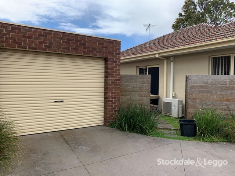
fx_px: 177
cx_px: 118
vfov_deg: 53.1
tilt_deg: -0.7
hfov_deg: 67.3
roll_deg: -1.1
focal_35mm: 26
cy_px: 88
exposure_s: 1/1136
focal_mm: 4.25
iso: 25
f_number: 1.8
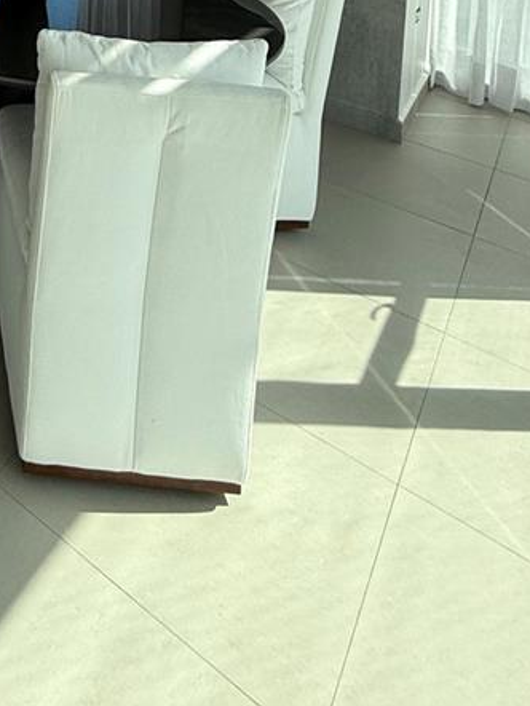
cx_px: -88
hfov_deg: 32.1
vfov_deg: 34.1
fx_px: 775
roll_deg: -3.5
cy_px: -224
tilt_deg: -0.4
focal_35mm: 38
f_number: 2.2
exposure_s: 1/439
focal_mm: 2.22
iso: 50
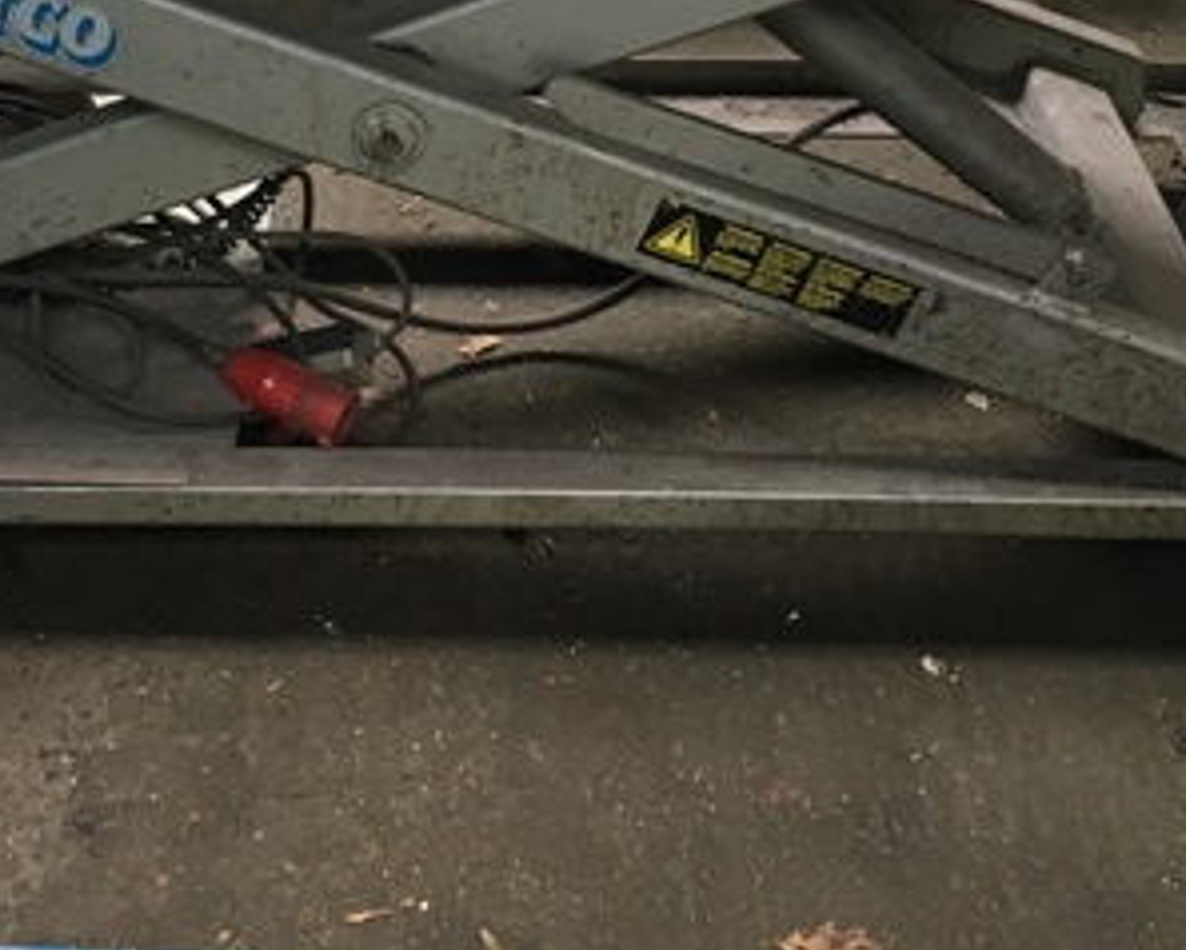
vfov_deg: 24.0
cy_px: 28
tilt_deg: -26.8
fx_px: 2143
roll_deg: -0.9
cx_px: 427
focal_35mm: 61
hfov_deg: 30.8
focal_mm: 4.15
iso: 80
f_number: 2.2
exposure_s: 1/33
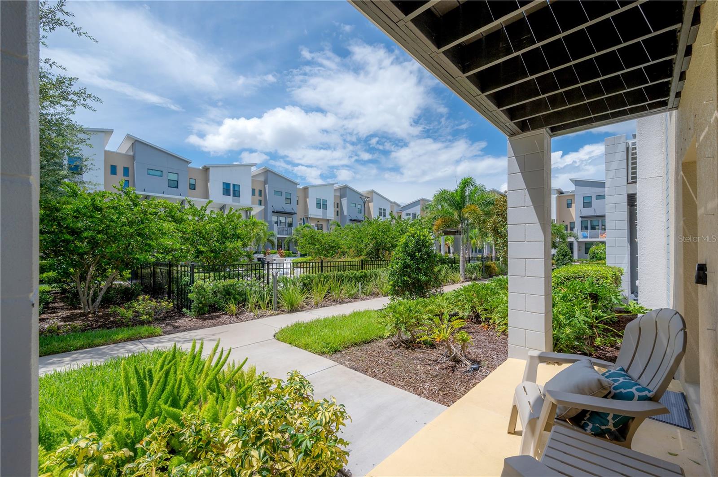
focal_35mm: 14
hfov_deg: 104.3
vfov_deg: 81.1
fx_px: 279
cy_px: 238
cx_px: 359
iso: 320
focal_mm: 14
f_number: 10
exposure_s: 1/640
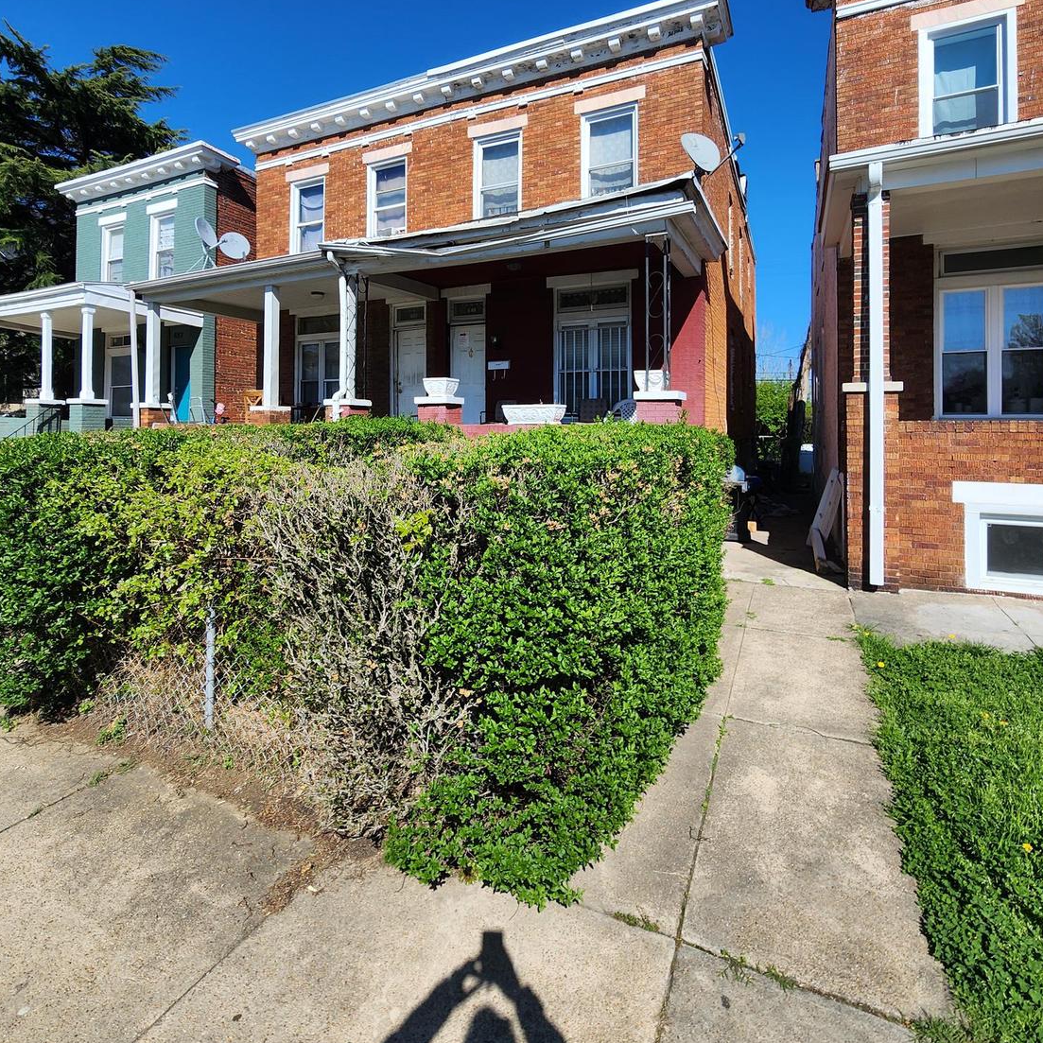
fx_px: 545
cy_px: 417
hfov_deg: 87.4
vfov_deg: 86.3
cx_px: 509
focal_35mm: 16
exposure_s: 1/2192
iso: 50
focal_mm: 2.2
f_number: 2.2
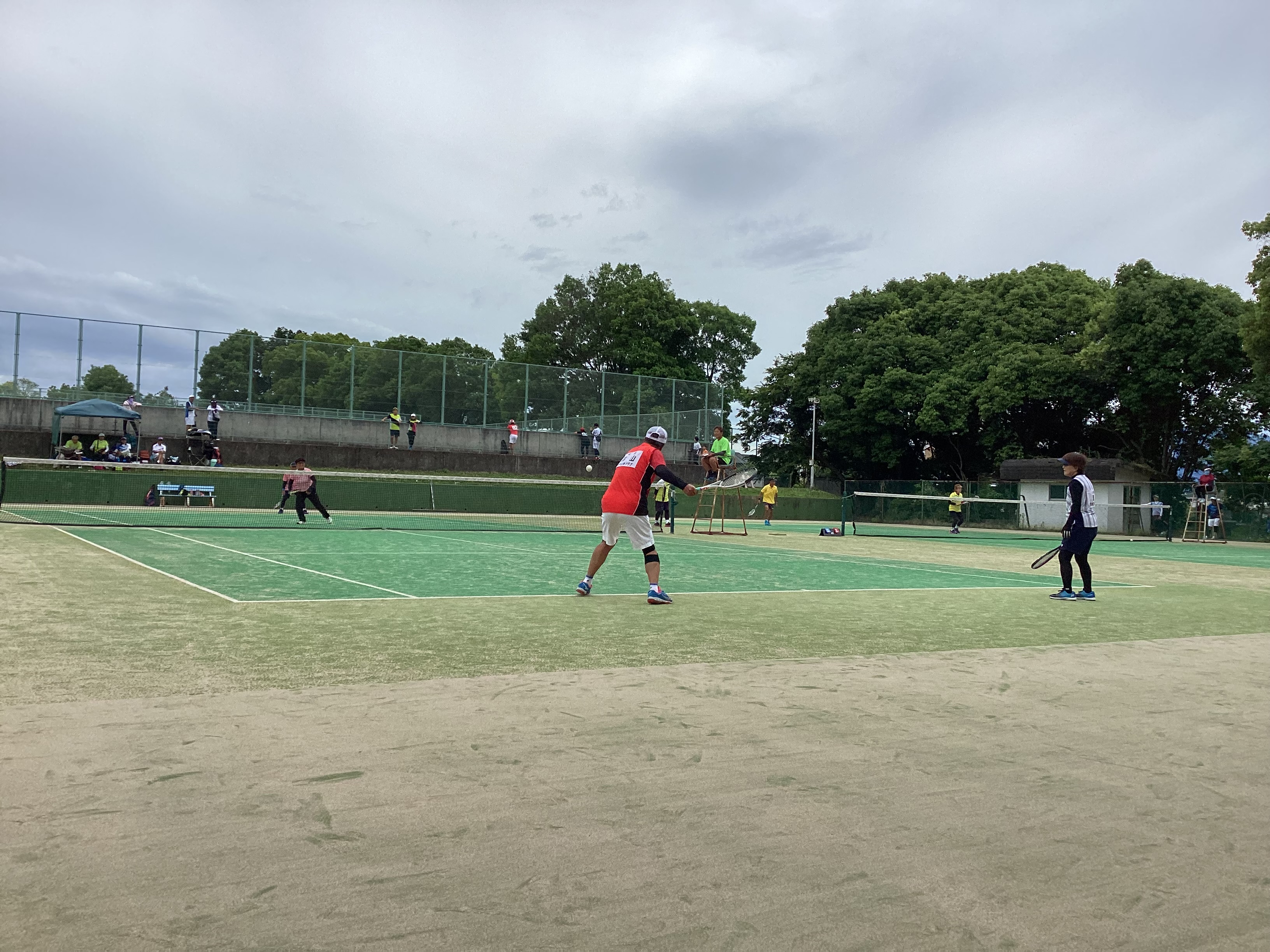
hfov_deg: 58.4
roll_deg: -0.5
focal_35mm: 31
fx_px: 1137
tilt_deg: +1.0
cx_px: 635
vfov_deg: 45.4
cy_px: 476
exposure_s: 1/1567
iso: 25
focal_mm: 3.3
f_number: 2.4
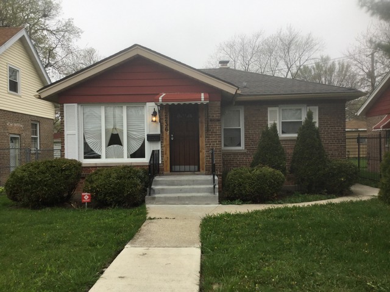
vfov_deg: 45.4
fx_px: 349
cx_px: 195
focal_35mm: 31
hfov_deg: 58.4
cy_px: 146
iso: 25
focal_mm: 3.3
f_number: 2.4
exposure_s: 1/334
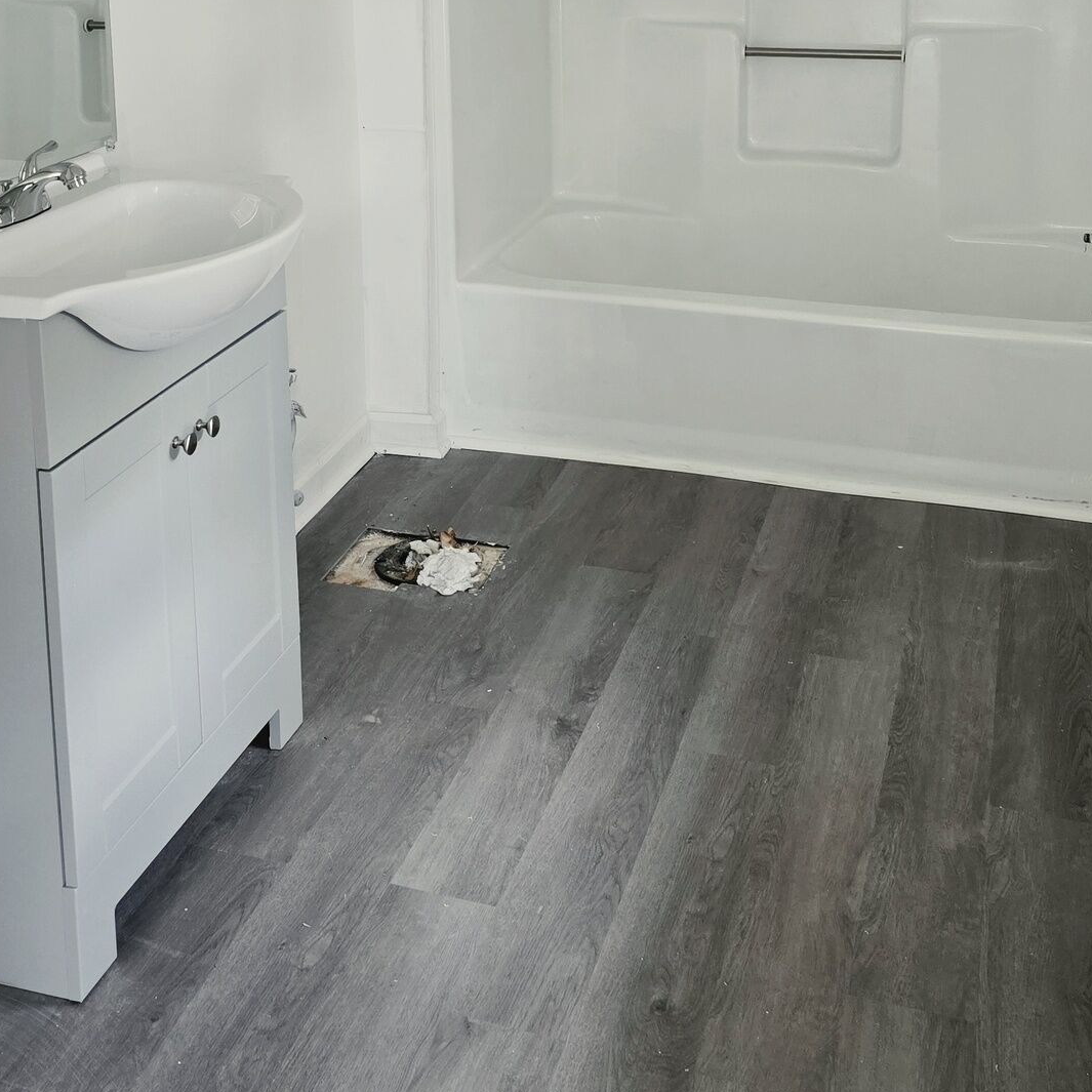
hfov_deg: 38.3
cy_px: 104
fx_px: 1570
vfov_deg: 36.0
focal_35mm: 44
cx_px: 545
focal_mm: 6.25
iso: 160
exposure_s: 1/120
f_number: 1.7
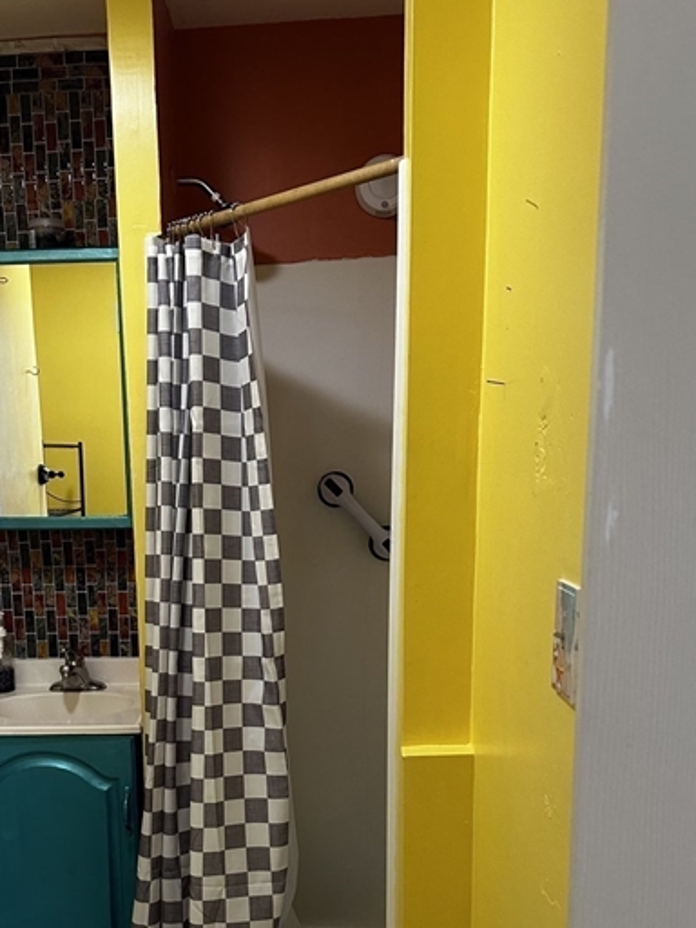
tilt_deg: -10.6
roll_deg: +1.8
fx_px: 965
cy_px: 633
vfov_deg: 50.3
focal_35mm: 36
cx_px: 223
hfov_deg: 39.1
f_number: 1.78
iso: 400
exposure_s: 1/60
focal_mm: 6.86
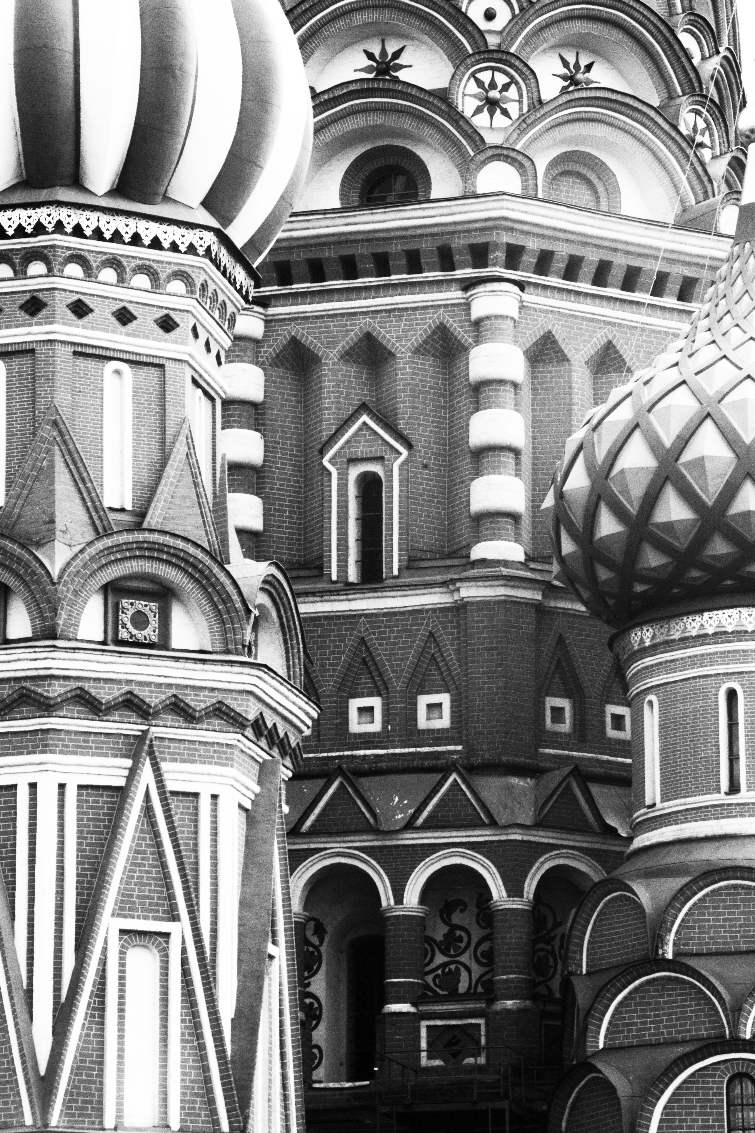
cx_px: 376
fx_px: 4514
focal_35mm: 144
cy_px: 564
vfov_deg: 14.3
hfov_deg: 9.6
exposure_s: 1/60
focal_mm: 95
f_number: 22
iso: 400
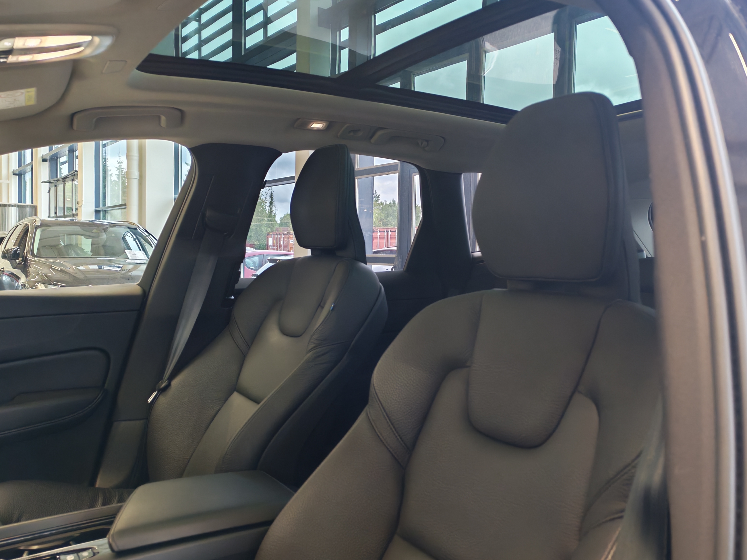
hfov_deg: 55.4
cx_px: 374
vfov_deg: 42.9
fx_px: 712
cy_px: 280
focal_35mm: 33
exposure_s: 1/100
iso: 475
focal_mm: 6.12
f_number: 1.9
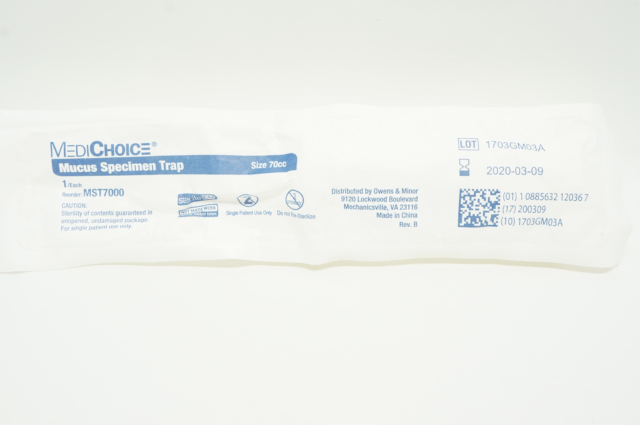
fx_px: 703
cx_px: 301
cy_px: 190
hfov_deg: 48.9
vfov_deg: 33.6
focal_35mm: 40
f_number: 11
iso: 400
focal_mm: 23
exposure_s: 1/15
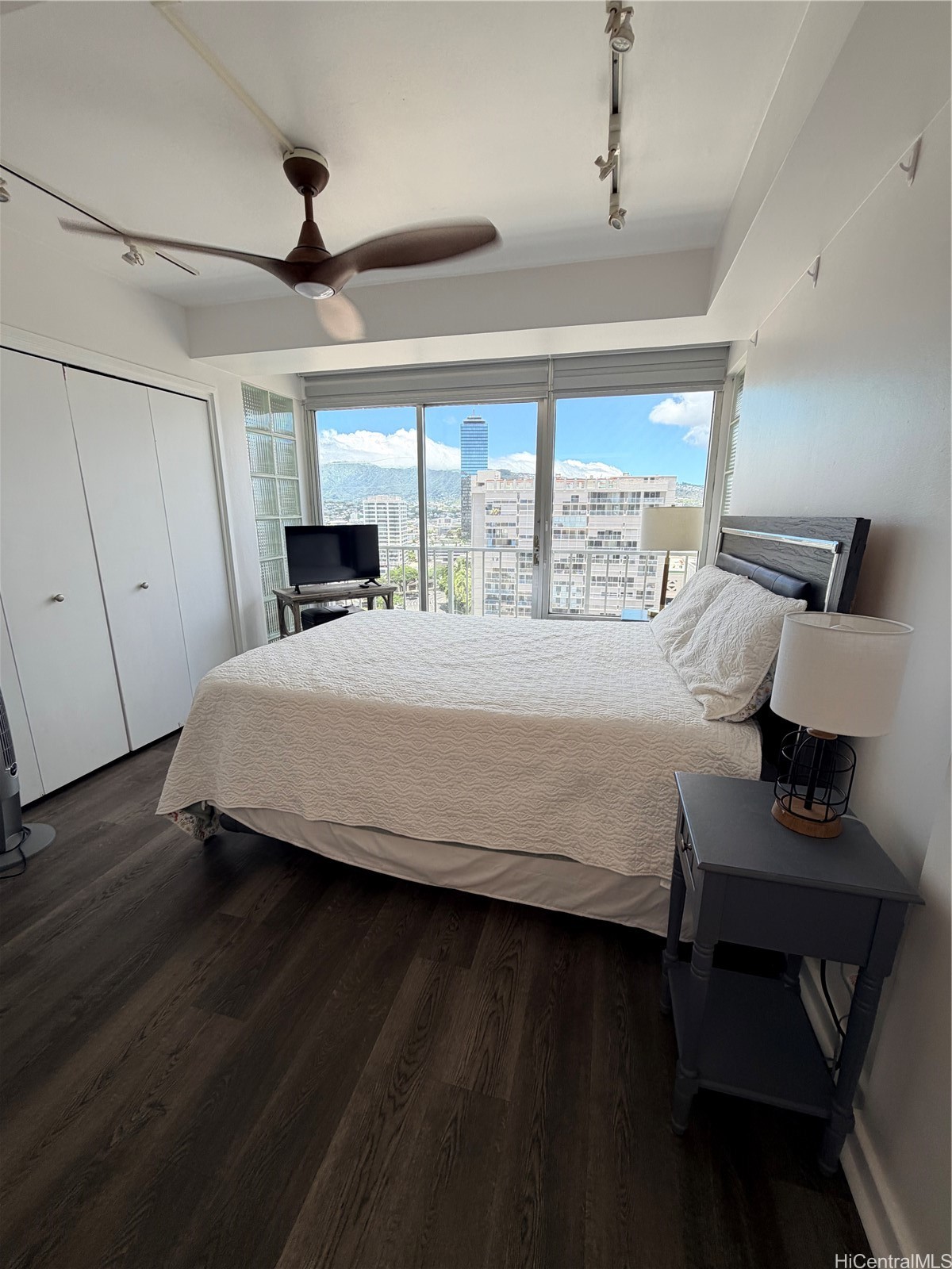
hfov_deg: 85.7
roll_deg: -0.4
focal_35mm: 14
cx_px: 476
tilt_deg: -14.0
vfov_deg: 102.1
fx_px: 513
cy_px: 634
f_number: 2.2
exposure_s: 1/120
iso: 32
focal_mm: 2.22
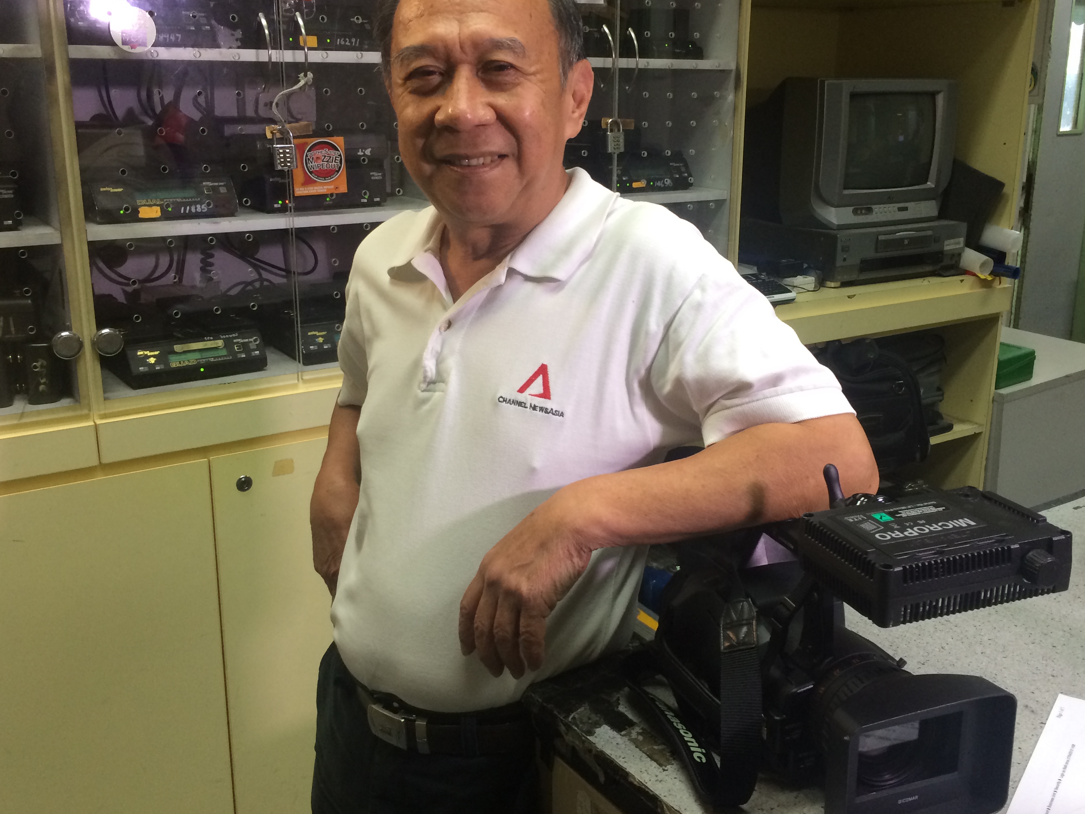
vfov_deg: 39.6
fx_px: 1128
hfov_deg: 51.3
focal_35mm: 36
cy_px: 377
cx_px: 584
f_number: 2.2
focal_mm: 4.12
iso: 80
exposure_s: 1/33
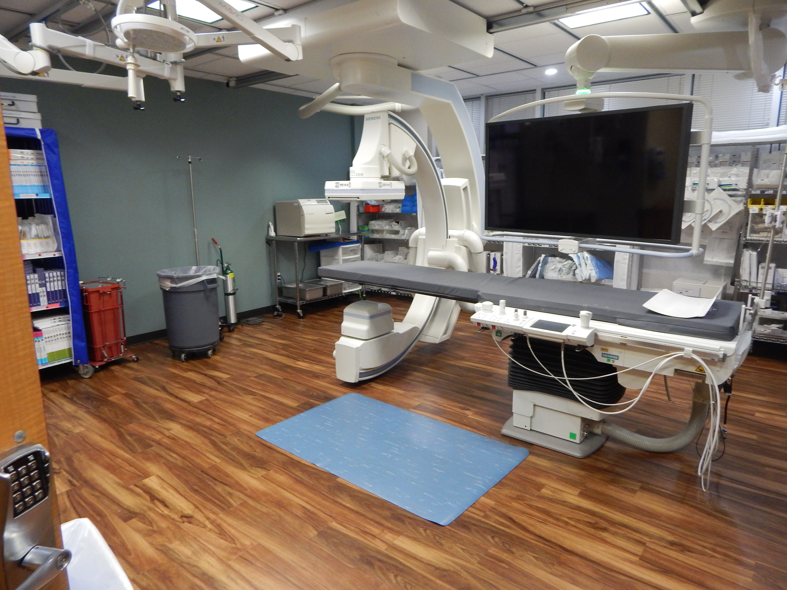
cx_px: 394
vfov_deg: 61.1
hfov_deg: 76.4
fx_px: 500
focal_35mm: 22
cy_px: 295
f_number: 3
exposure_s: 1/30
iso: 360
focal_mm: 4
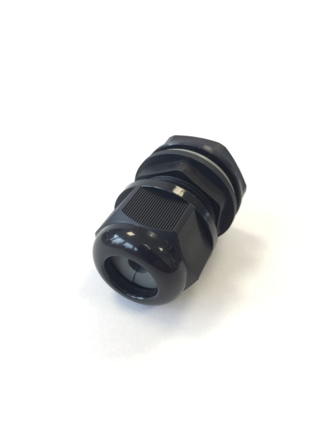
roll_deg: -5.1
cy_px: 214
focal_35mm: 29
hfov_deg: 48.2
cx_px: 160
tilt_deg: -38.9
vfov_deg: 61.7
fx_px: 359
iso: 40
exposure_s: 1/33
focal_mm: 4.15
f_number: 2.2
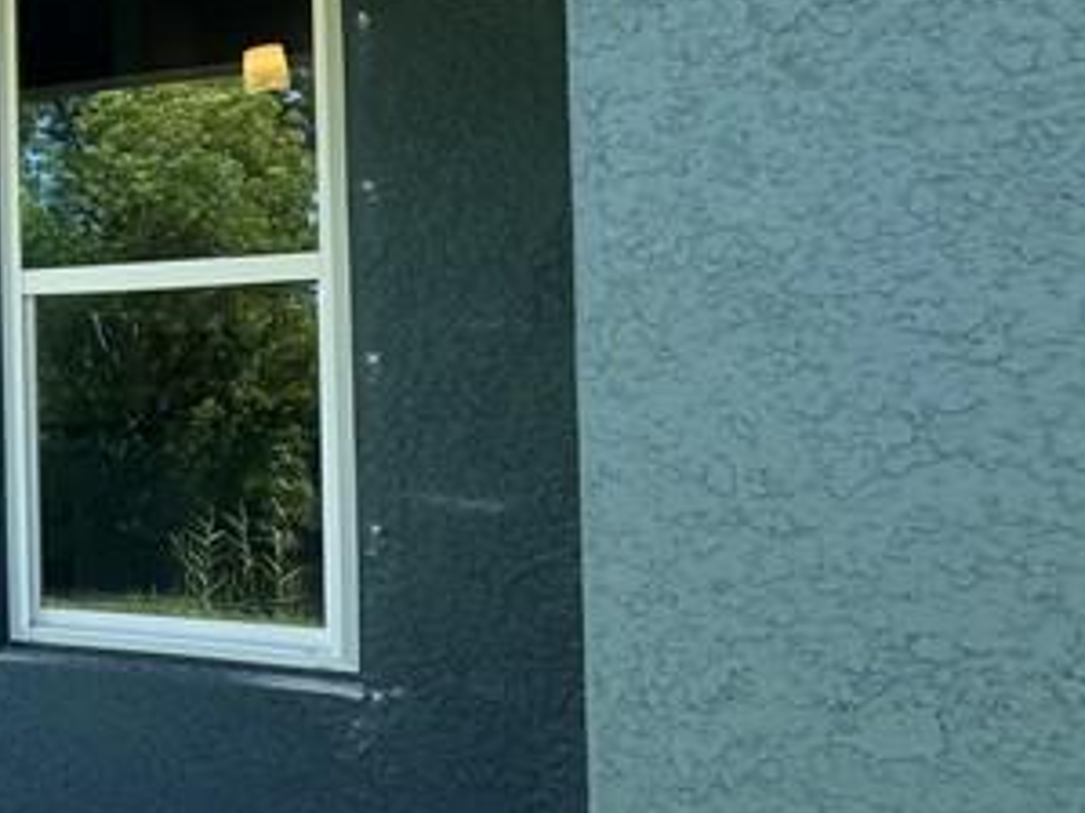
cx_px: -715
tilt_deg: -0.1
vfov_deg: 30.2
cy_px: 381
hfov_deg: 24.7
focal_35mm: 48
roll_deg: +2.5
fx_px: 1504
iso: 40
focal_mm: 2.22
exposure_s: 1/322
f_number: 2.2
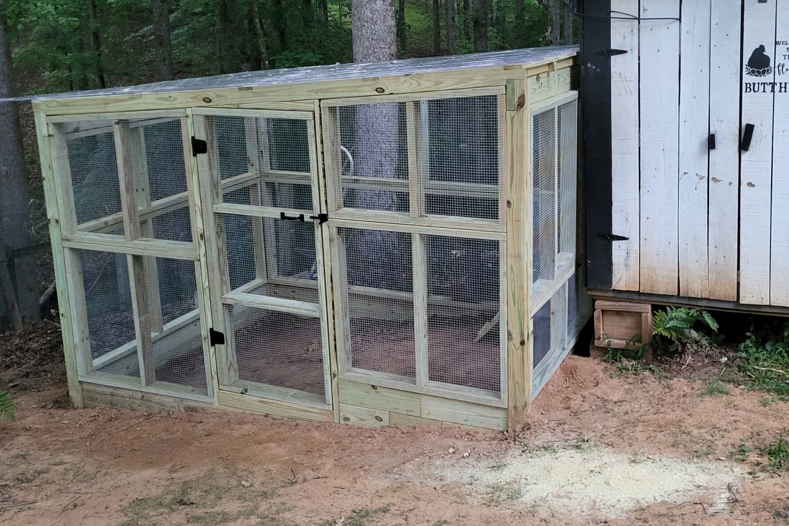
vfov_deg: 34.0
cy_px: 201
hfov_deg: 49.3
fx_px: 855
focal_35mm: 39
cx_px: 462
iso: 500
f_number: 1.8
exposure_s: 1/24
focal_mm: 5.4
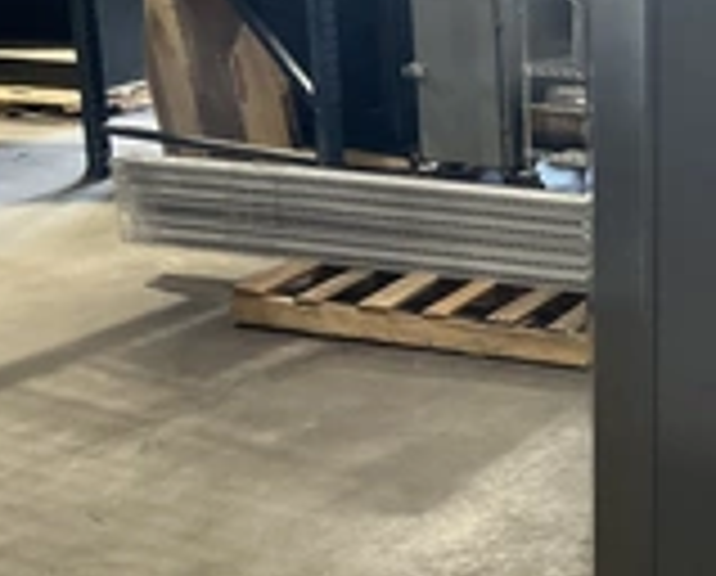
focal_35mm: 71
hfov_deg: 24.5
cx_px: 829
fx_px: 1508
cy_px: 194
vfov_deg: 21.6
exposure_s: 1/48
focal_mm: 3
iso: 320
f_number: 1.8
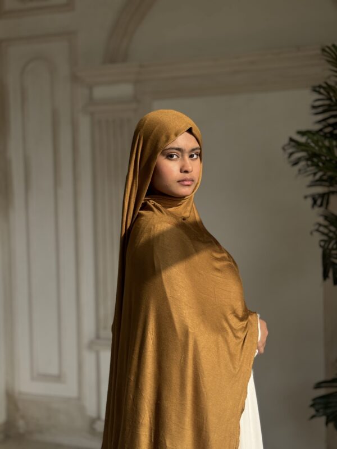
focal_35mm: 48
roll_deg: +0.9
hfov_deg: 30.3
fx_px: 623
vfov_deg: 39.7
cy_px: 224
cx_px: 168
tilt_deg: -1.8
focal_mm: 6.76
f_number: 1.78
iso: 64
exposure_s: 1/2179
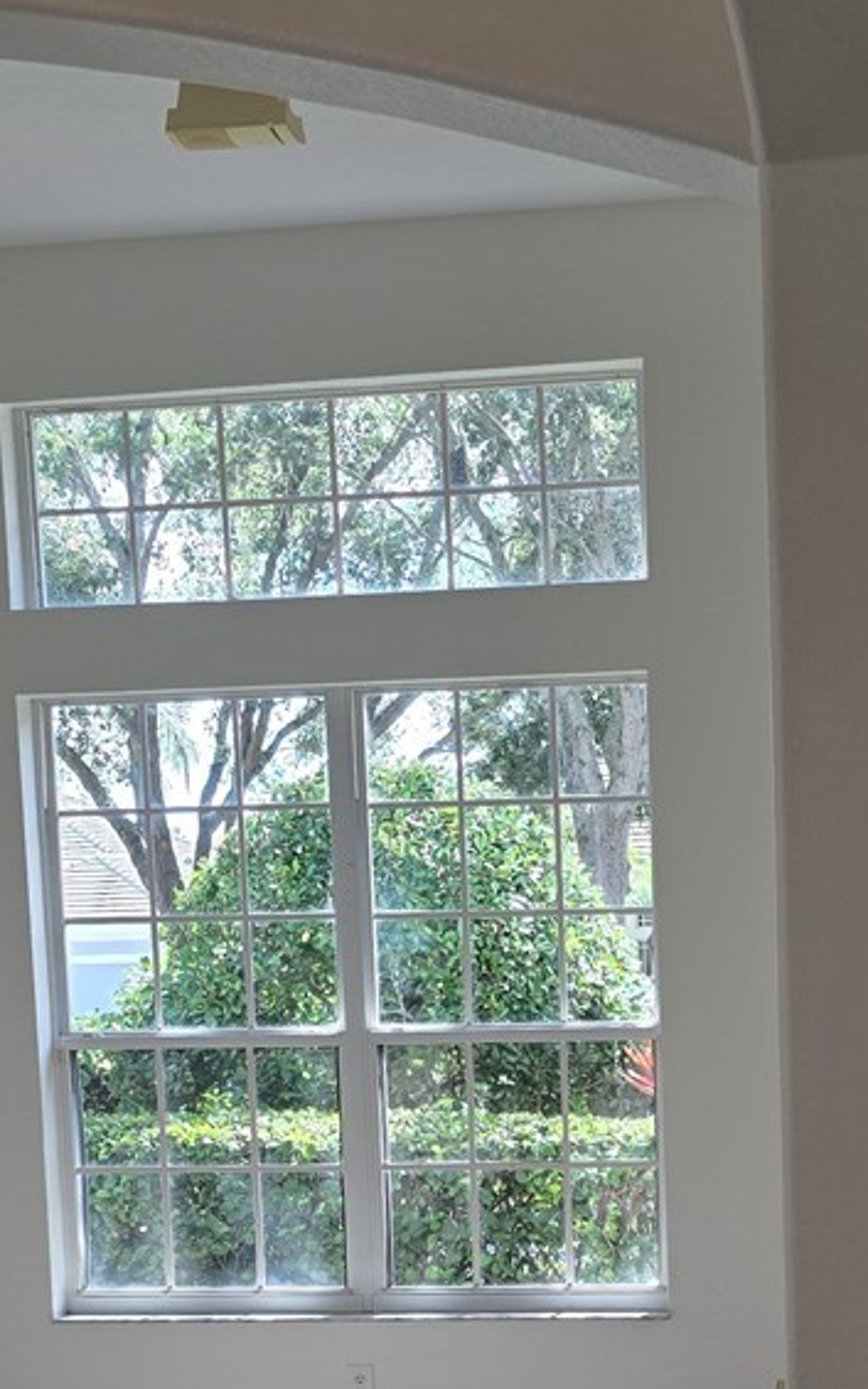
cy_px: 1288
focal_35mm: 69
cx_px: 743
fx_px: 2612
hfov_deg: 18.6
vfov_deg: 28.5
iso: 25
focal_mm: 6.3
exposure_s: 1/120
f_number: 1.7
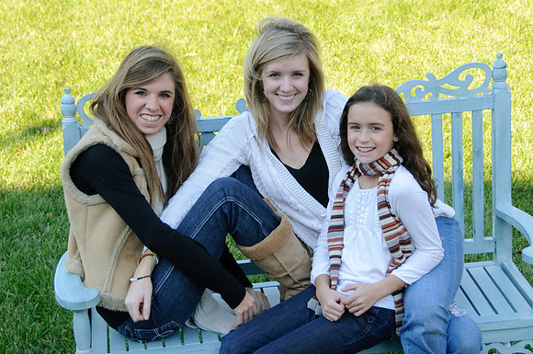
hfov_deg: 30.6
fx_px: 976
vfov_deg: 20.6
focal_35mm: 66
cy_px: 177
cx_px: 266
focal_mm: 44
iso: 200
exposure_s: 1/250
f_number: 5
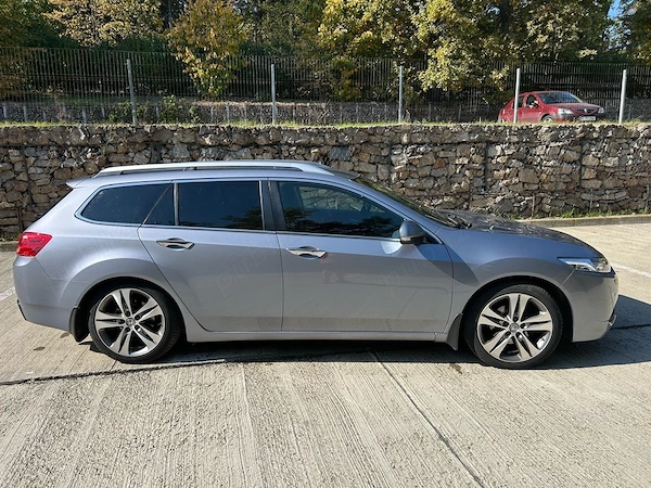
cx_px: 326
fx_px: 489
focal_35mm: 26
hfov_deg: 67.3
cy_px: 244
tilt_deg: -9.3
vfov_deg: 53.1
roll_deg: +1.0
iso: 50
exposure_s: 1/2513
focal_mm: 5.7
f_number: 1.5
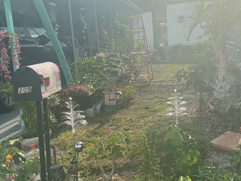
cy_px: 106
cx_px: 167
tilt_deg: -11.6
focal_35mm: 46
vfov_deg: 31.5
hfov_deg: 40.5
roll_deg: +2.7
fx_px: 321
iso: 25
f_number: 1.8
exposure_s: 1/1195
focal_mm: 3
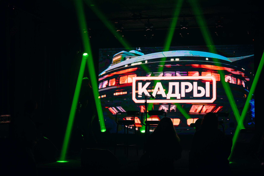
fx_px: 467
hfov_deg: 31.6
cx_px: 132
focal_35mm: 64
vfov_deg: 21.3
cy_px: 88
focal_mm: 62
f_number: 2.8
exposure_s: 1/320
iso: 900
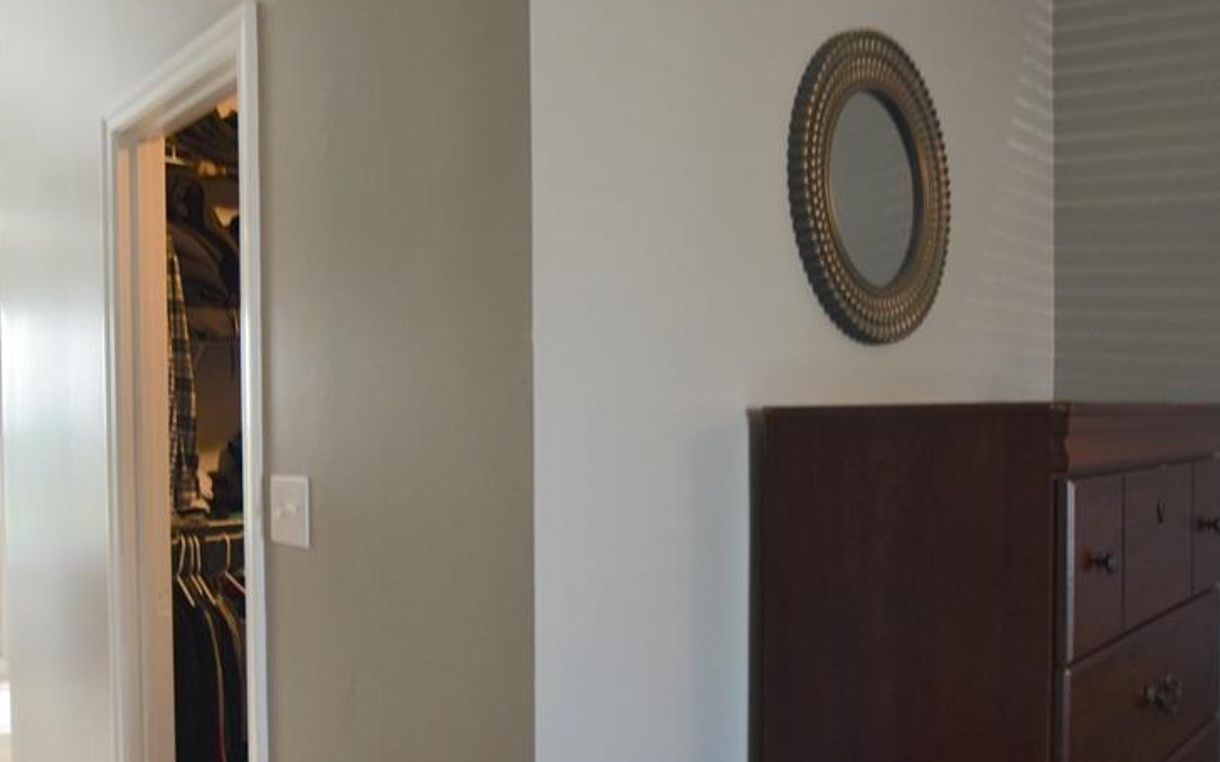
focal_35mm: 27
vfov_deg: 45.8
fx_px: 898
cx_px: 374
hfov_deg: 65.9
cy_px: 453
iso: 100
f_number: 3.5
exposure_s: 1/15
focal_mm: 10
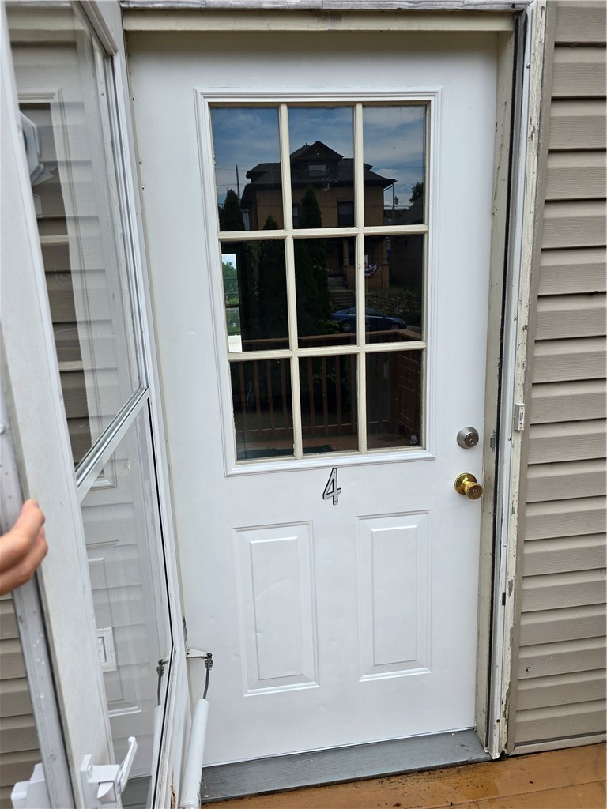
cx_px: 304
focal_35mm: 23
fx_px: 538
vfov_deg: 73.9
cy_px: 404
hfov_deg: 58.9
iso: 12
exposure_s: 1/353
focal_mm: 6.3
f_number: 1.7
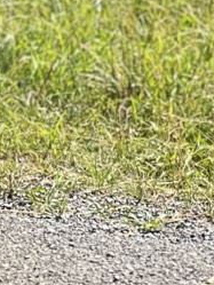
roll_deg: +1.5
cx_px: -241
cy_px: -346
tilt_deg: -4.2
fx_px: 3055
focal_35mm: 371
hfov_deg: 4.0
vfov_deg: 5.2
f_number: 2.8
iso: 32
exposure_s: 1/457
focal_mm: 9
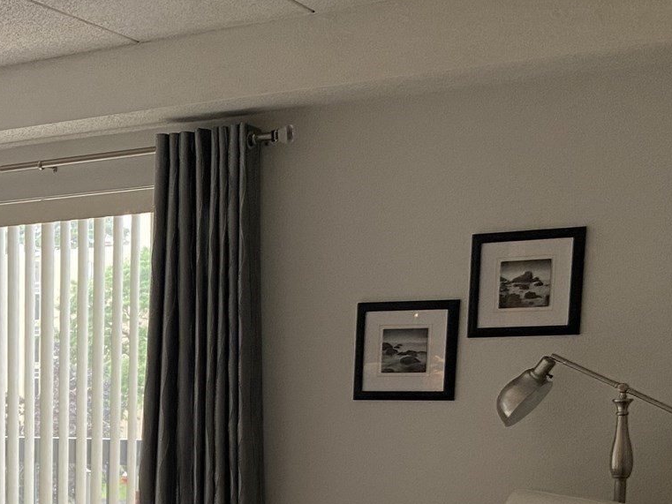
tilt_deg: -11.1
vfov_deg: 19.8
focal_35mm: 70
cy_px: 599
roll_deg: +1.5
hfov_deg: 25.1
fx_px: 1359
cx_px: -125
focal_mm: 4.25
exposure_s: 1/60
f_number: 1.8
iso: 80
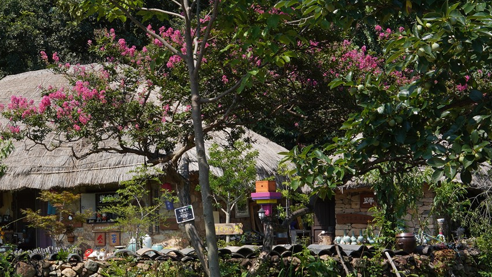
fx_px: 1122
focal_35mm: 86
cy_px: 141
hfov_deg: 24.0
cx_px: 42
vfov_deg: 14.1
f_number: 11
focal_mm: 35
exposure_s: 1/100
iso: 100
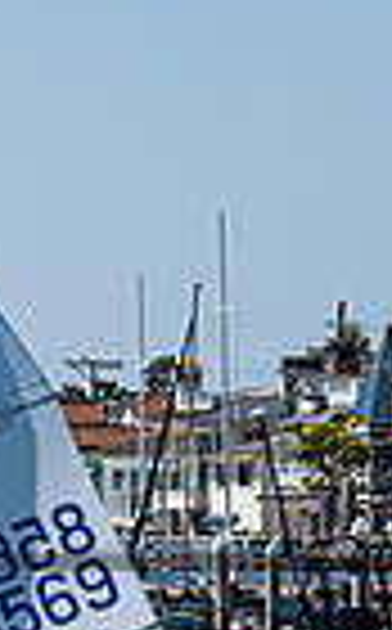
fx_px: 9646
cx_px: -731
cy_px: 720
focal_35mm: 562
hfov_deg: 2.3
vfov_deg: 3.7
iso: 250
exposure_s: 1/320
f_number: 18
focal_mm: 104
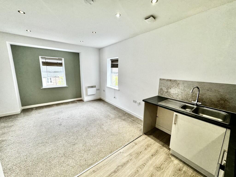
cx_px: 118
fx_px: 95
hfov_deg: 102.1
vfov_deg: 85.7
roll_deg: -1.0
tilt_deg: -10.0
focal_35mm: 14
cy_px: 88
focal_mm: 2.22
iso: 160
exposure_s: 1/100
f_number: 2.2
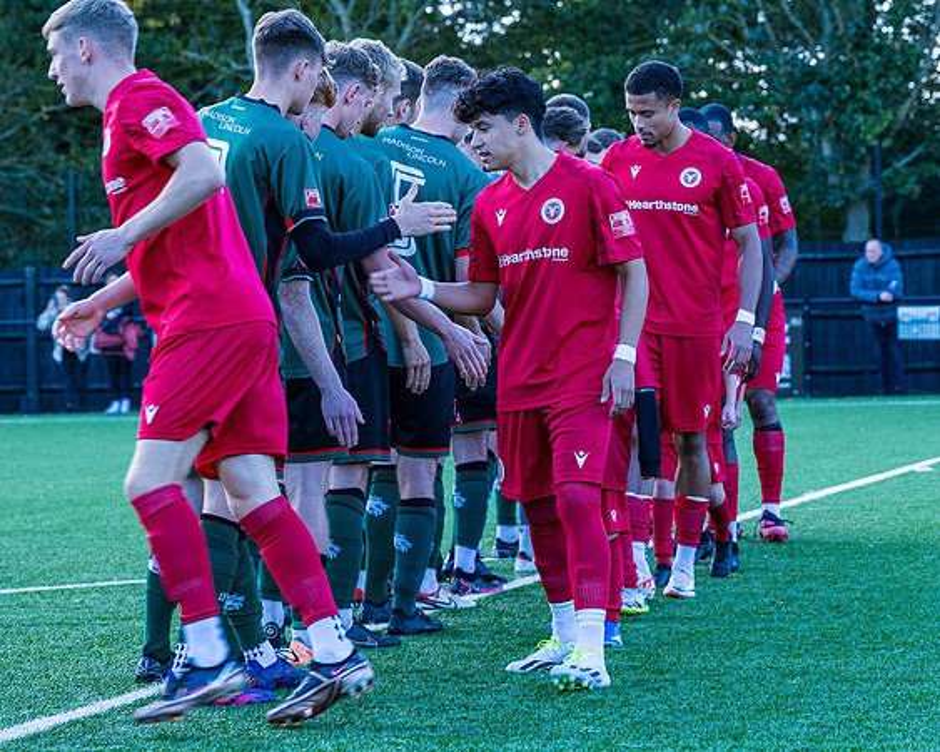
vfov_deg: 11.1
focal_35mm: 139
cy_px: 376
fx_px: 3854
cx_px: 528
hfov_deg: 13.9
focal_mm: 82
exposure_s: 1/160
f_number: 5
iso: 200
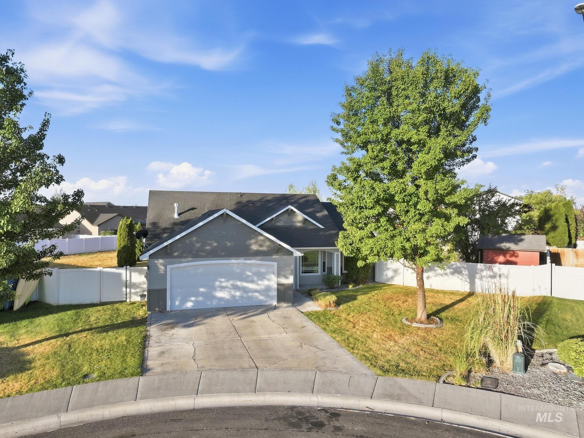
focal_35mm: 24
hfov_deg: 71.6
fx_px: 405
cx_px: 292
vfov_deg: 56.8
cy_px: 219
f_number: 4.5
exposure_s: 1/500
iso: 100
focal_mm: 12.3
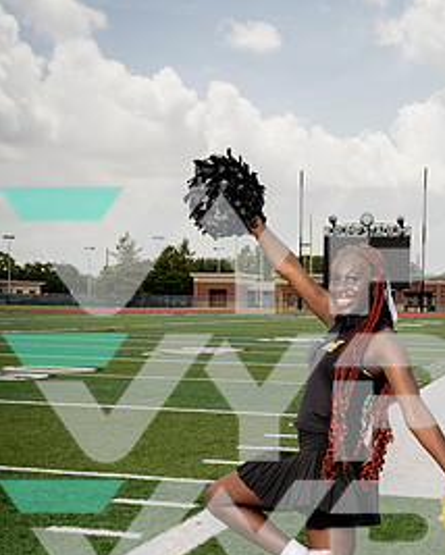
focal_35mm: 60
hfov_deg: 25.2
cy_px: 399
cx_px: 310
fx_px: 987
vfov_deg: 31.0
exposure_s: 1/200
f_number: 10
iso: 100
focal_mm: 38
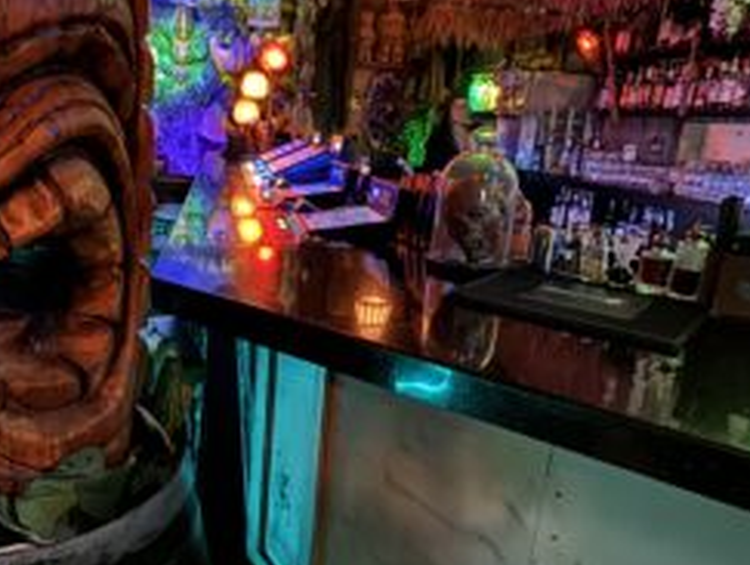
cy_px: 303
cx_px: 281
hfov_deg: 72.6
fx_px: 499
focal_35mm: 23
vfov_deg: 58.9
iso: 2500
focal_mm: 2.22
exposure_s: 1/8
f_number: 2.2
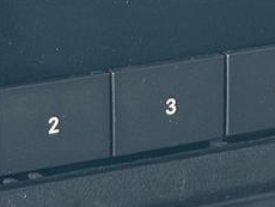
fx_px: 2123
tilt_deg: -24.6
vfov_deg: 5.6
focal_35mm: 267
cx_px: 237
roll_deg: -2.9
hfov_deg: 7.4
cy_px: -12
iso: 250
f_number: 1.78
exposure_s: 1/56
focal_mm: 6.76
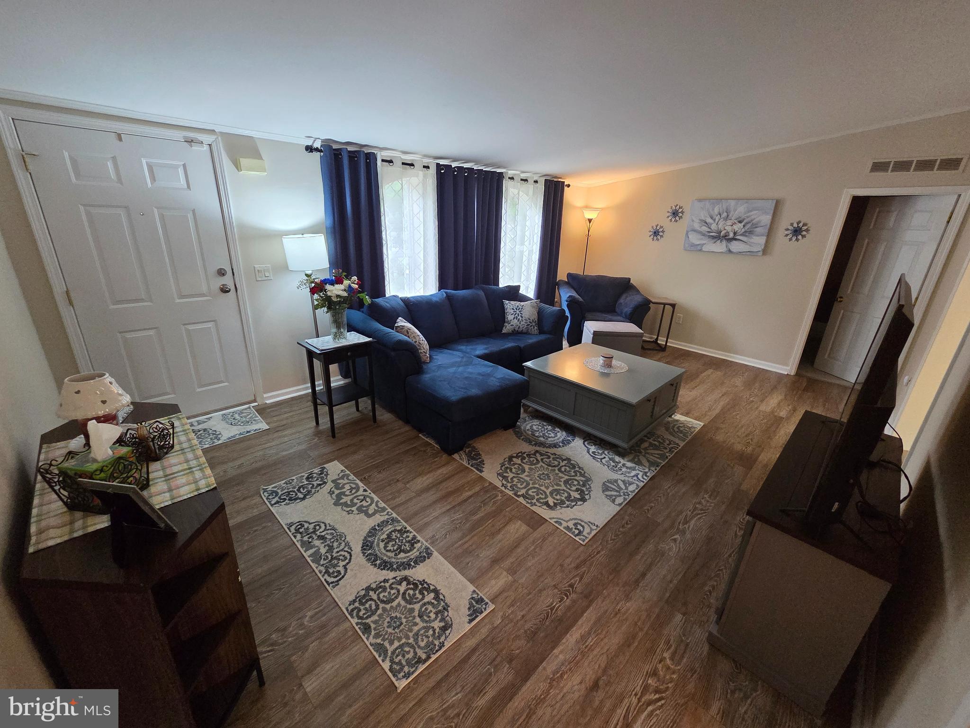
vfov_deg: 89.9
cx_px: 485
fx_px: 364
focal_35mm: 13
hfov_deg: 106.2
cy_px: 364
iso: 800
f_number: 2.2
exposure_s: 1/60
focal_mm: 2.2
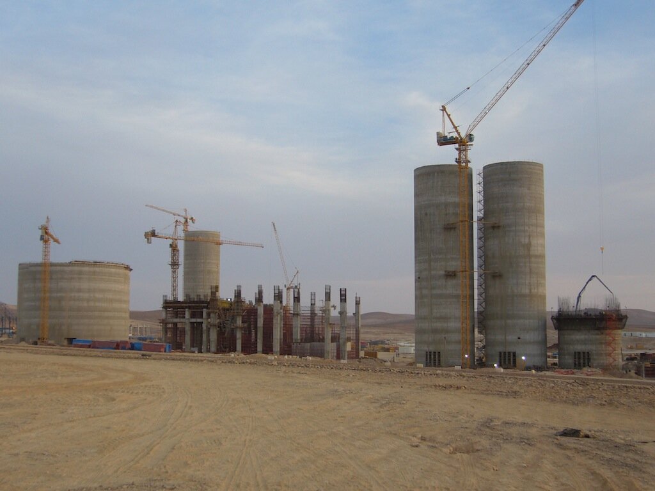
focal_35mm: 45
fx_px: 851
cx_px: 328
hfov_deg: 42.1
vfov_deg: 32.2
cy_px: 246
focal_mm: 7.5
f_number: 3.2
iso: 80
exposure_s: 1/125
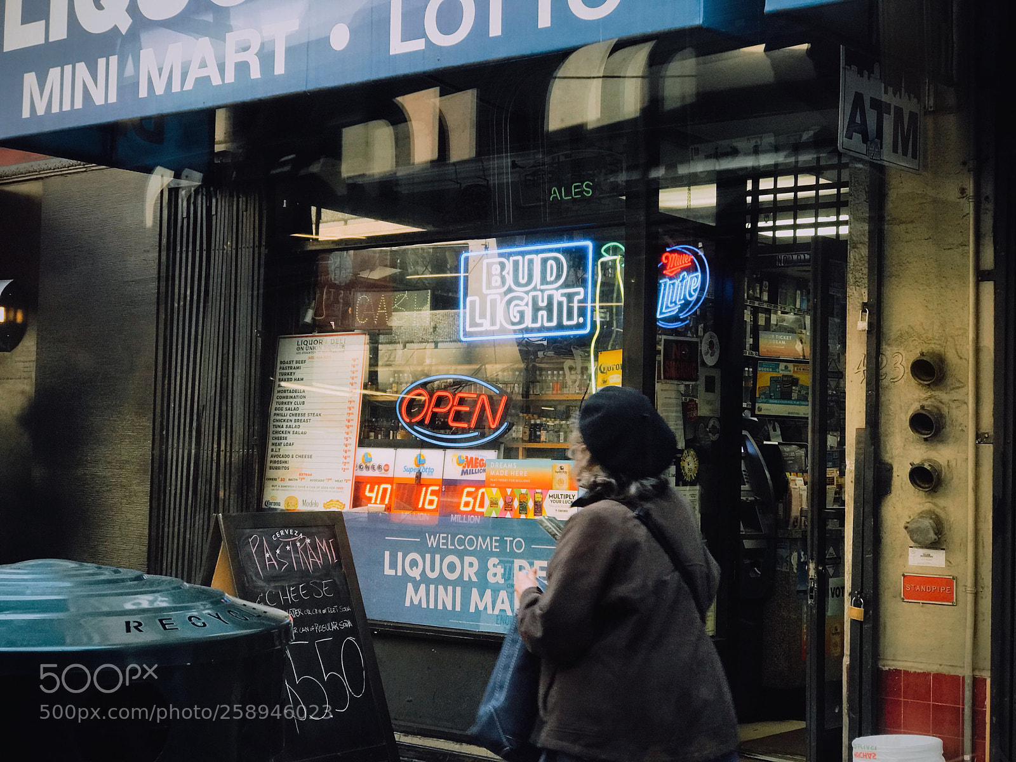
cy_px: 381
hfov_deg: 33.8
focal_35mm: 57
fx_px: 1673
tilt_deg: +3.5
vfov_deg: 25.7
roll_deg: -0.5
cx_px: 508
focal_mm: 6.6
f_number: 2.8
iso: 80
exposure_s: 1/60
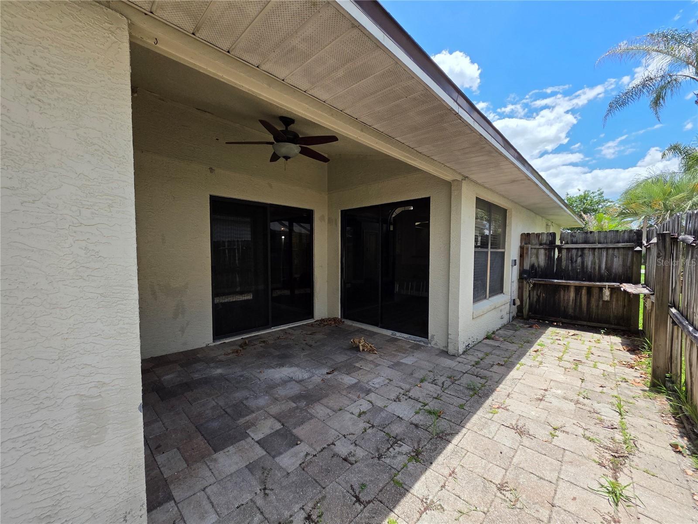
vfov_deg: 89.9
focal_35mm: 13
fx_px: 262
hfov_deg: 106.2
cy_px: 262
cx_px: 349
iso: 50
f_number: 1.9
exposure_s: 1/2000
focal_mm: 2.2
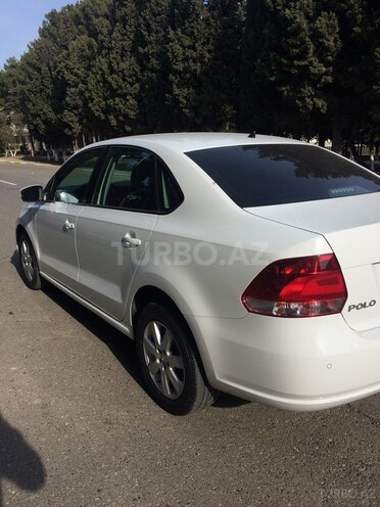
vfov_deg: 61.7
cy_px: 254
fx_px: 424
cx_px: 190
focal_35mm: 29
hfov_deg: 48.2
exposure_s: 1/2415
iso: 32
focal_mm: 4.15
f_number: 2.2
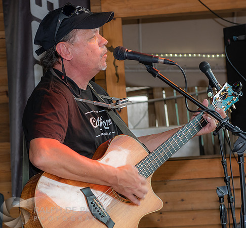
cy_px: 151
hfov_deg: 15.0
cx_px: 55
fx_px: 928
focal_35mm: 120
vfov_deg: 14.0
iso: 800
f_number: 5.6
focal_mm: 70
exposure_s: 1/160
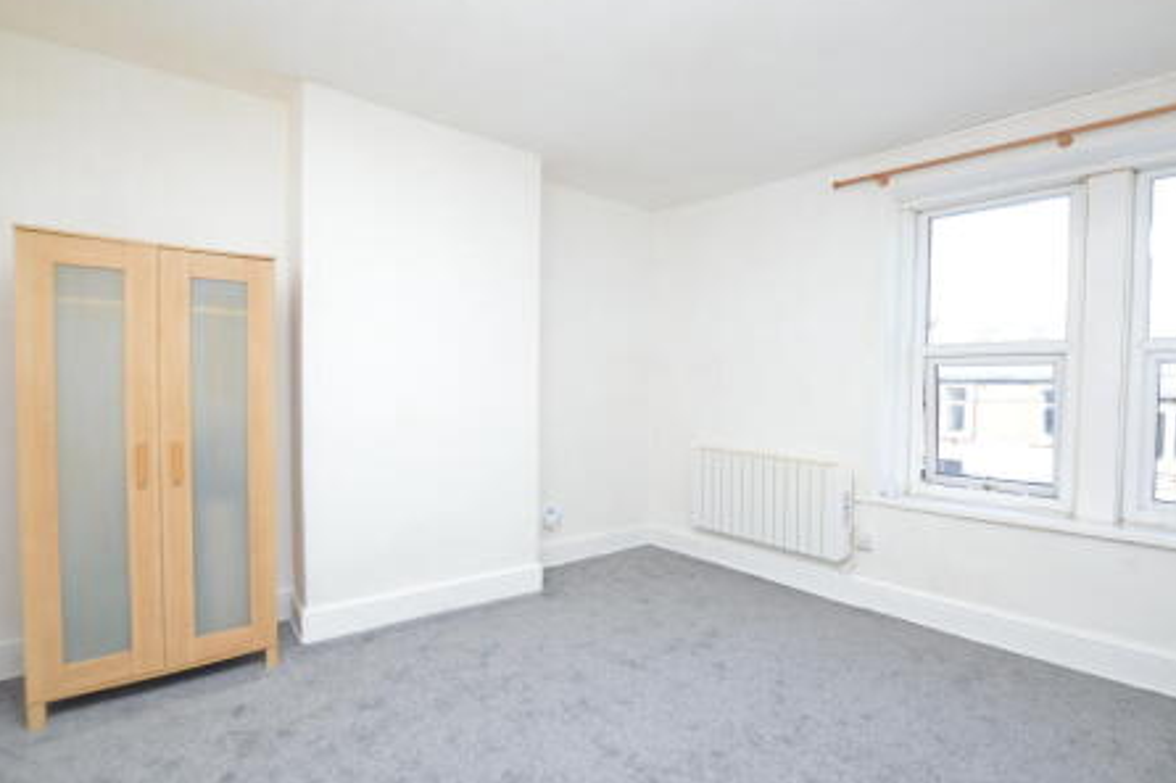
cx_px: 601
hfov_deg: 96.7
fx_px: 522
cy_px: 402
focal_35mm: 16
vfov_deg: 73.7
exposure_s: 1/125
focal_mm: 10
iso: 280
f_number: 5.6
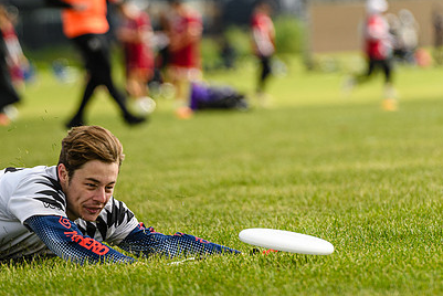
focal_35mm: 434
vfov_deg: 3.2
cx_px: 134
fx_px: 5344
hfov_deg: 4.7
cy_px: 202
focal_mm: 200
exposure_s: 1/1600
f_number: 3.2
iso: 100
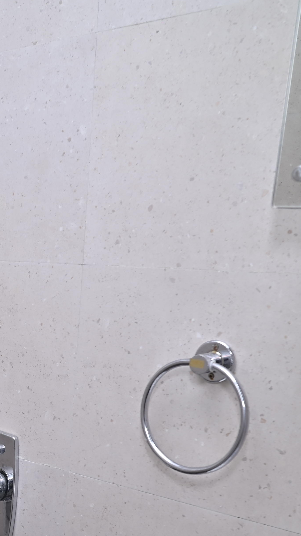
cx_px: -132
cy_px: 427
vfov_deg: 38.4
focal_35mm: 52
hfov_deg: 20.3
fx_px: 738
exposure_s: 1/160
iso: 160
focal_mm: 20
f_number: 4
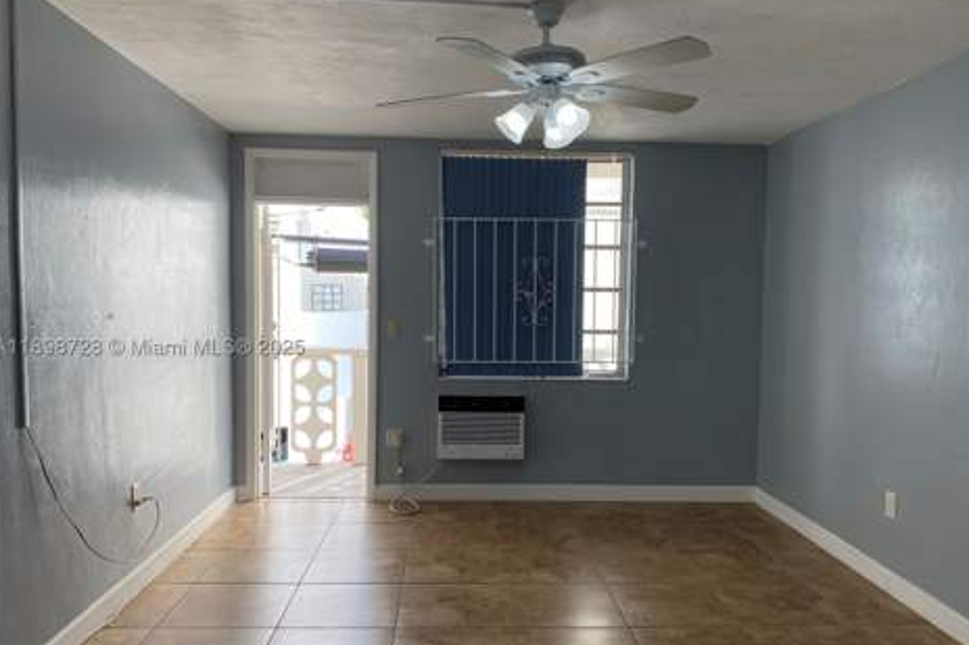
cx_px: 489
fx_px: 753
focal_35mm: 28
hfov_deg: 65.5
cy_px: 351
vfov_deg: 46.3
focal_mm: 4.25
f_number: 1.8
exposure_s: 1/274
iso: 32
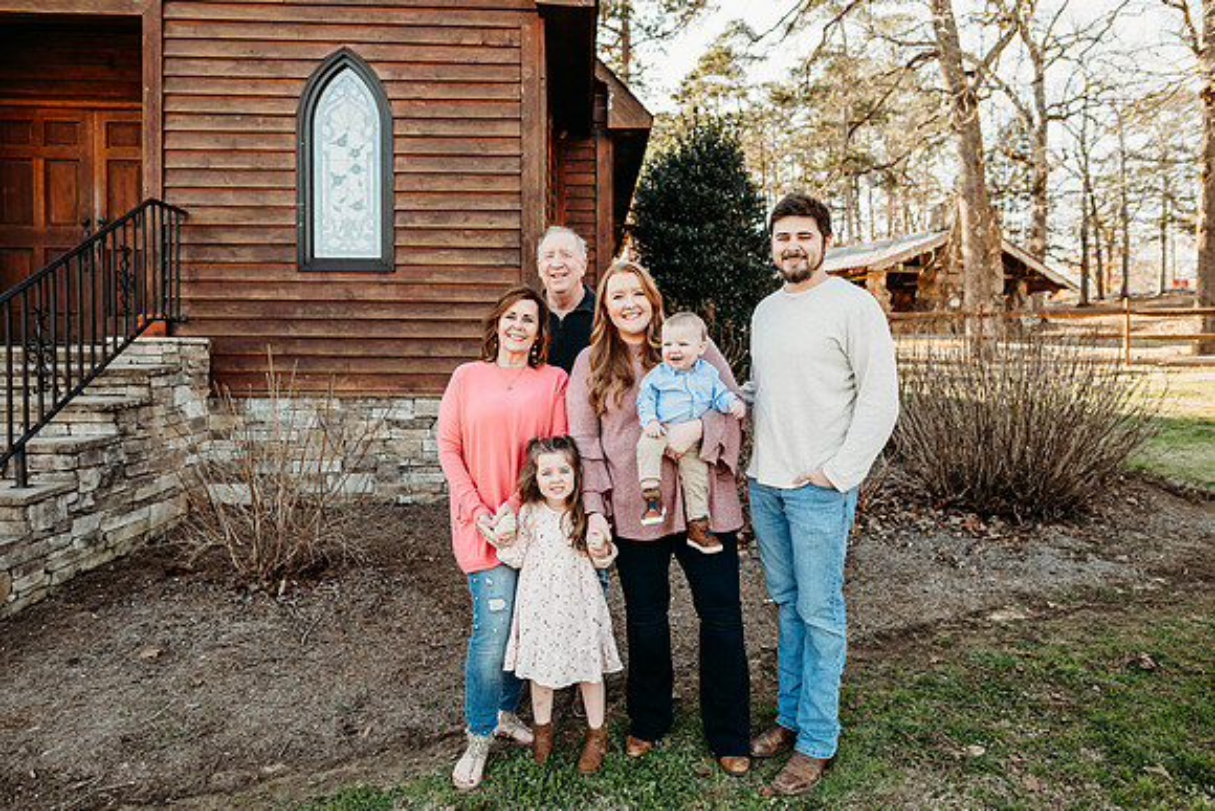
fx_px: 810
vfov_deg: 53.2
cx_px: 608
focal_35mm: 24
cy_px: 406
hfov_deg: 73.7
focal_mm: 24
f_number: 2.8
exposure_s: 1/320
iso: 250
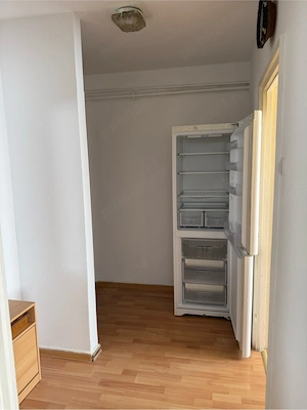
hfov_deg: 56.8
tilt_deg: -6.8
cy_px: 205
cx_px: 154
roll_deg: +1.0
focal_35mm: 24
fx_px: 284
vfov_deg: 71.6
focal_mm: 6.76
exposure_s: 1/121
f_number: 1.78
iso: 100
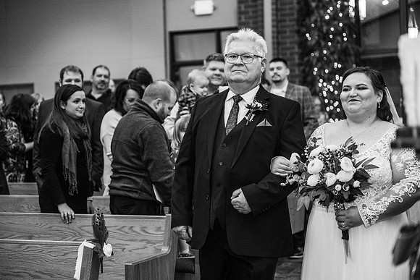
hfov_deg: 28.8
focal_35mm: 70
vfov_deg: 19.5
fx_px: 817
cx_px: 210
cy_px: 140
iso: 2000
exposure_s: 1/200
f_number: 2.8
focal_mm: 70
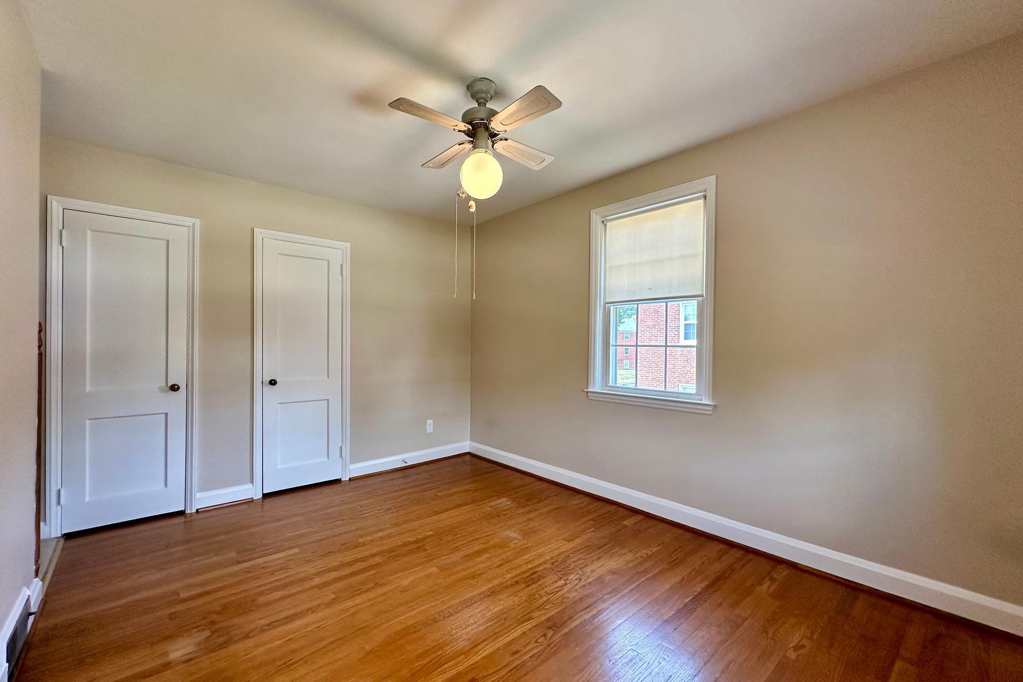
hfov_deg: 100.4
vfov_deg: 77.3
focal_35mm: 15
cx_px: 497
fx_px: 426
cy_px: 346
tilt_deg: +0.7
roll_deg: -0.5
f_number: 2.2
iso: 125
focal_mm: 2.22
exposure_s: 1/120
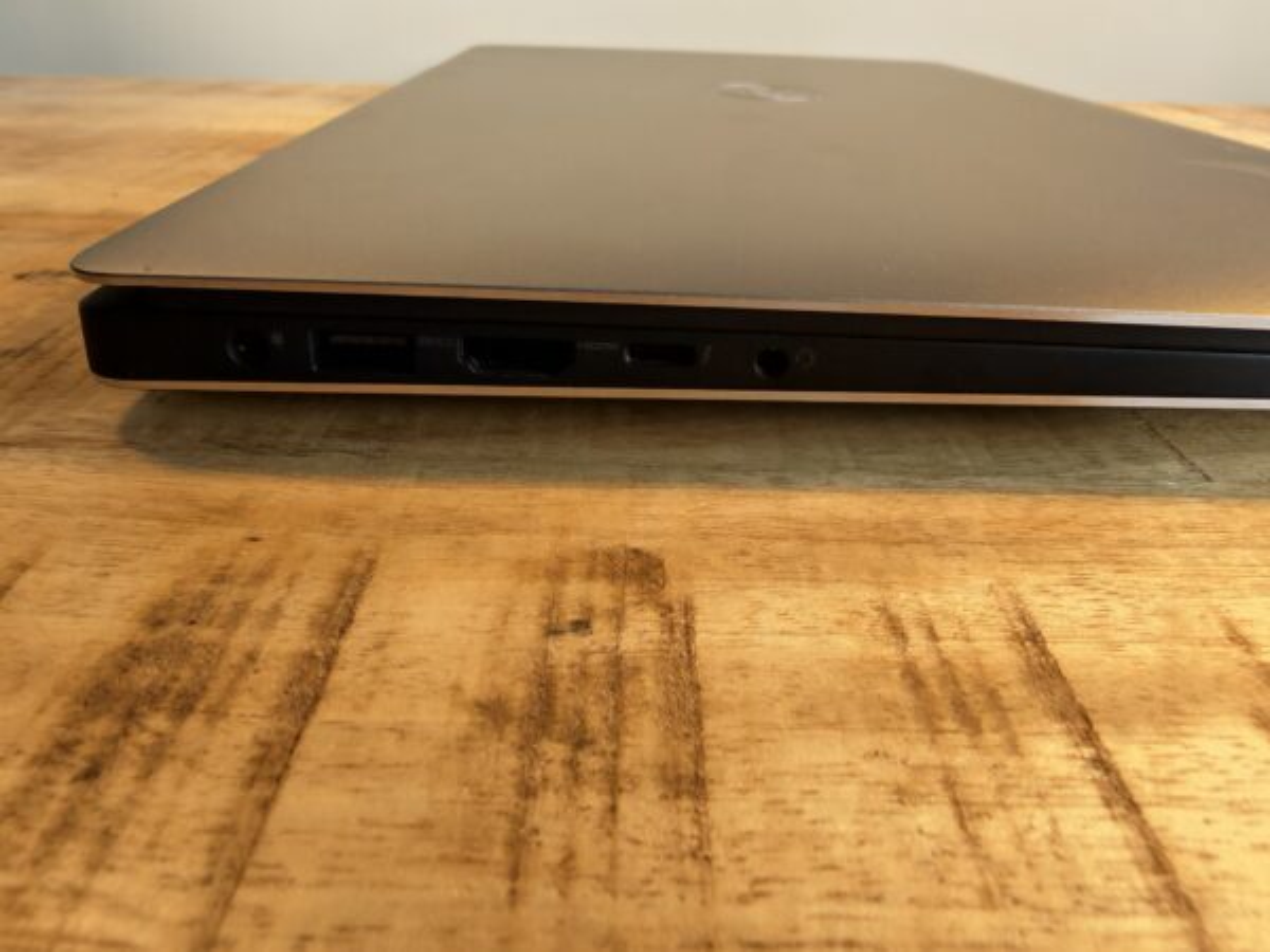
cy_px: 476
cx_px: 635
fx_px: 844
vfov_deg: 58.9
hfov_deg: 73.9
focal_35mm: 23
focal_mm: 1.82
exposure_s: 1/50
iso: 200
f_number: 2
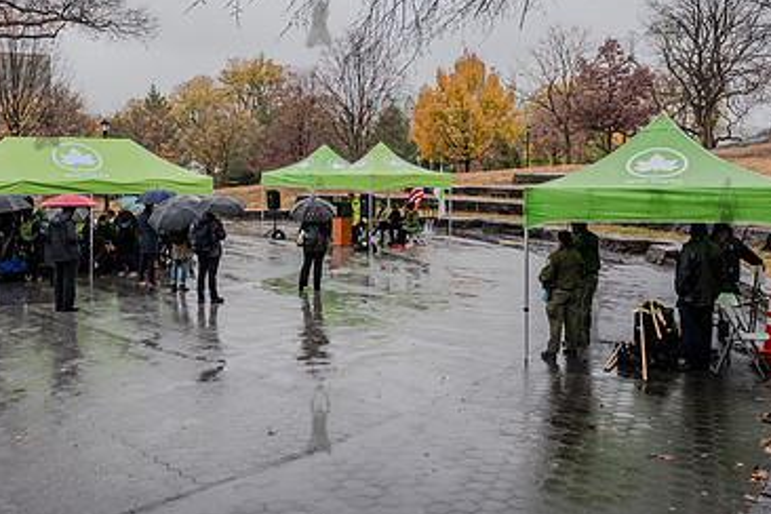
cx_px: 318
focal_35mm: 39
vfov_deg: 34.1
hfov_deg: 49.3
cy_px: 214
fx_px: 835
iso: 640
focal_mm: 24
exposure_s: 1/500
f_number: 5.6
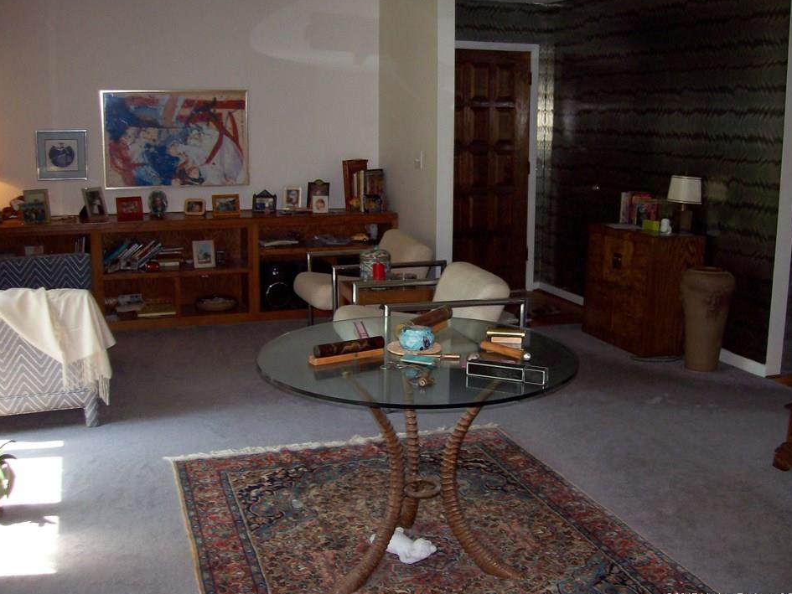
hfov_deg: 47.8
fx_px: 892
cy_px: 285
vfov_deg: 36.8
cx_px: 413
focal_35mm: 39
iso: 80
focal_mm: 6
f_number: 2.7
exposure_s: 1/64
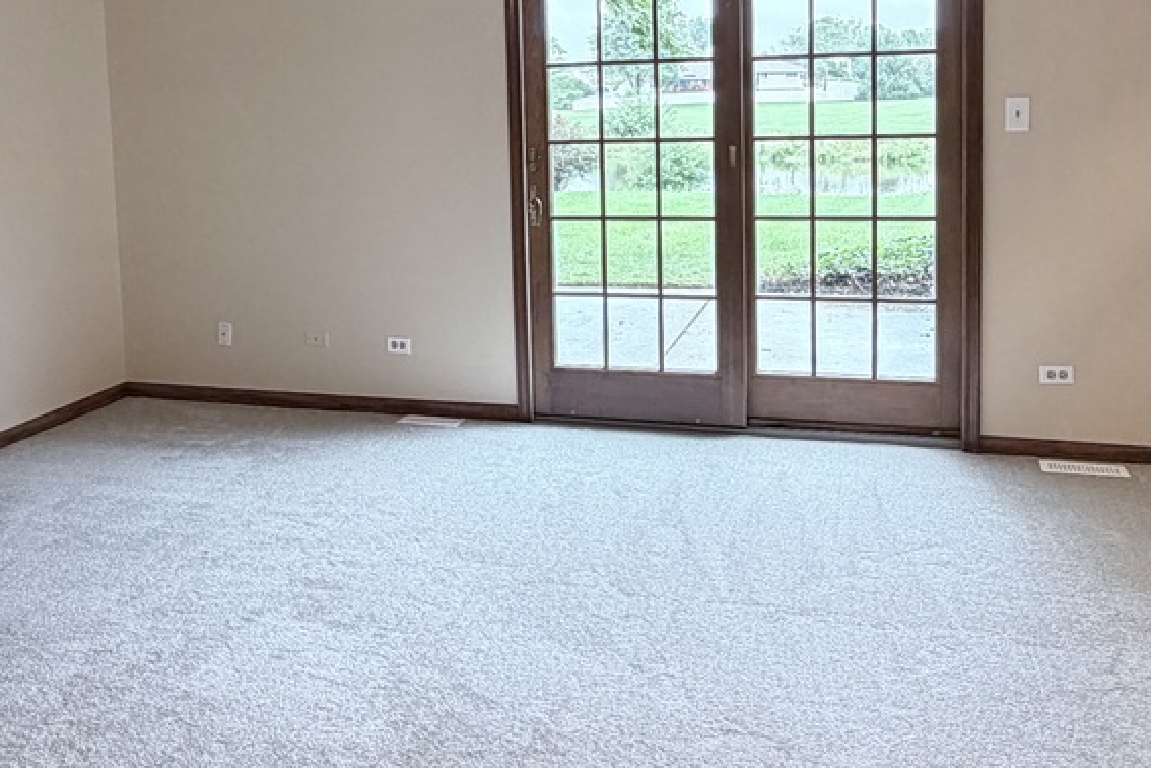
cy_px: 197
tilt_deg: -5.0
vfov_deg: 35.2
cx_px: 493
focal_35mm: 37
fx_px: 1183
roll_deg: +2.2
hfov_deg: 51.7
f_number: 2.2
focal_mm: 2.22
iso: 200
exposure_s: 1/60
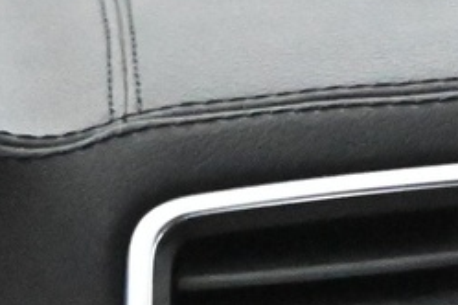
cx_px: 1015
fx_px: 3727
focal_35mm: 293
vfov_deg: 4.5
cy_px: 968
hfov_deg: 6.7
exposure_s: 1/50
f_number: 4.8
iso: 12800
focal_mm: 30
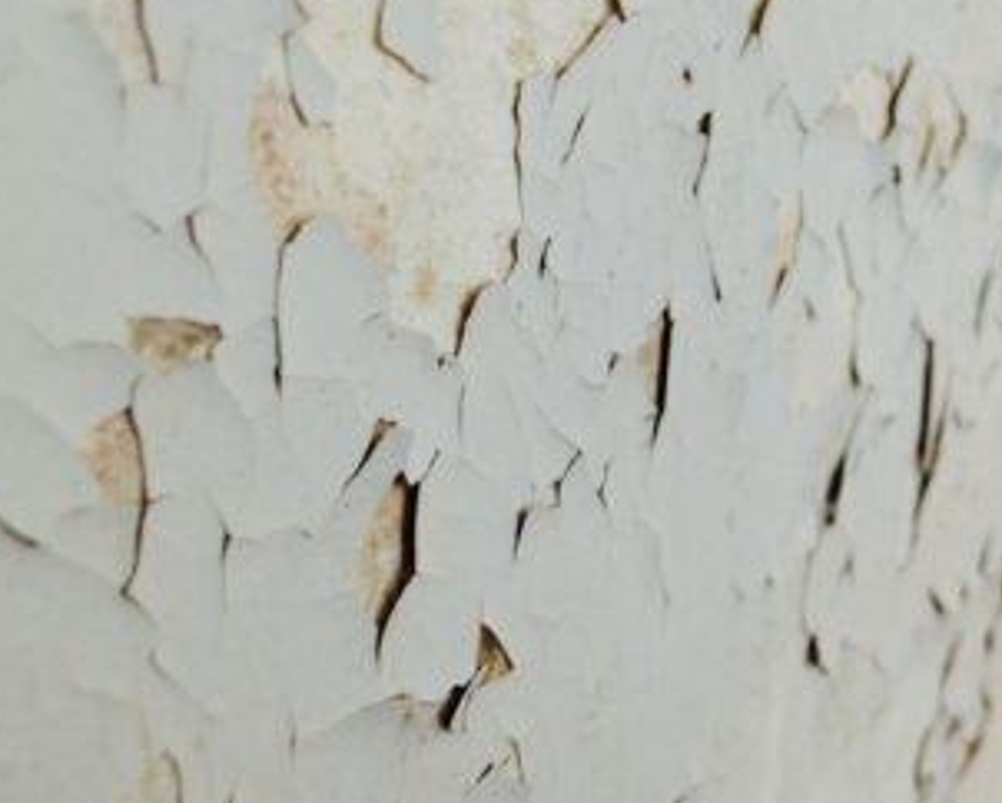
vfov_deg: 31.4
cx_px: 647
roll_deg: +1.8
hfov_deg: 38.4
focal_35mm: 48
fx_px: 1424
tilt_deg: -14.0
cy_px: 352
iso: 64
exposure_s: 1/20
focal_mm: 4.12
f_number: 2.4
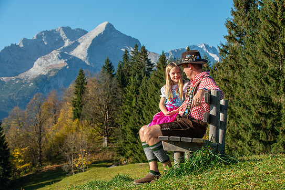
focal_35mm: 92
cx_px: 144
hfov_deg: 22.1
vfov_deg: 14.9
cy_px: 97
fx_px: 729
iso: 100
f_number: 9
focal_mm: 86
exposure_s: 1/320
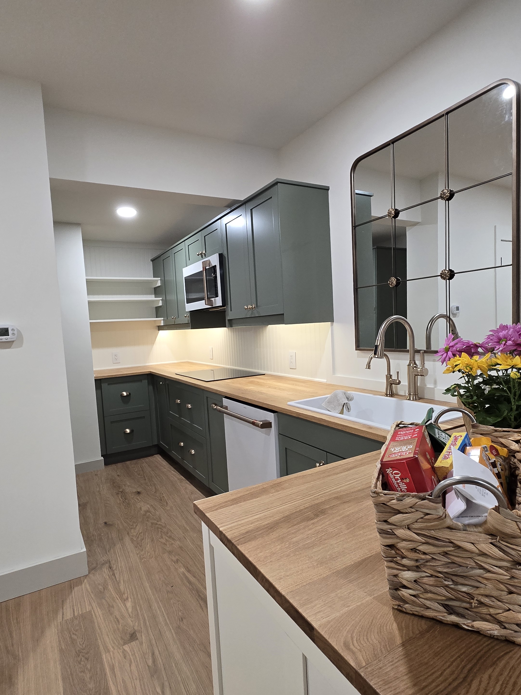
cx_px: 246
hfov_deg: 71.5
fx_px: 361
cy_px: 359
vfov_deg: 87.7
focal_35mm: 18
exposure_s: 1/60
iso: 200
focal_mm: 2.2
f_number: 2.2
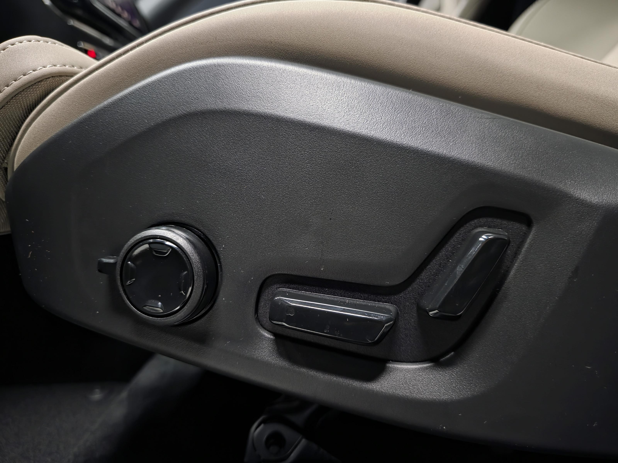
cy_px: 232
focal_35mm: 23
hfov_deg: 73.9
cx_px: 309
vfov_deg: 58.9
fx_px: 411
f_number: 1.7
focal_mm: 6.3
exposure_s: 1/20
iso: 1600
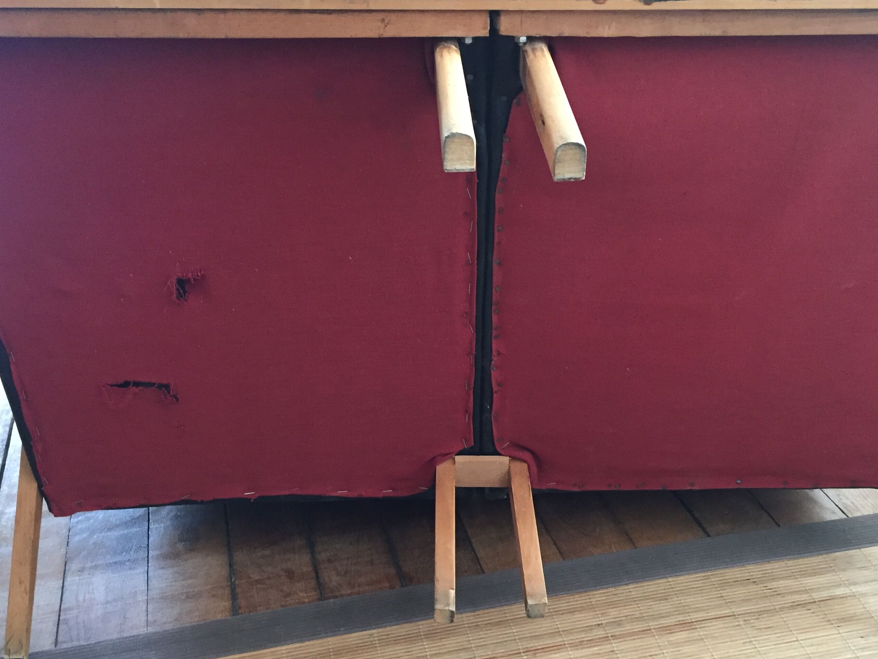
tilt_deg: -30.9
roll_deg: +0.6
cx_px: 461
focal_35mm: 37
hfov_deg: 50.1
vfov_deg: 38.6
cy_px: 370
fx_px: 939
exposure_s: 1/20
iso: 250
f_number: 2.2
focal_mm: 4.15
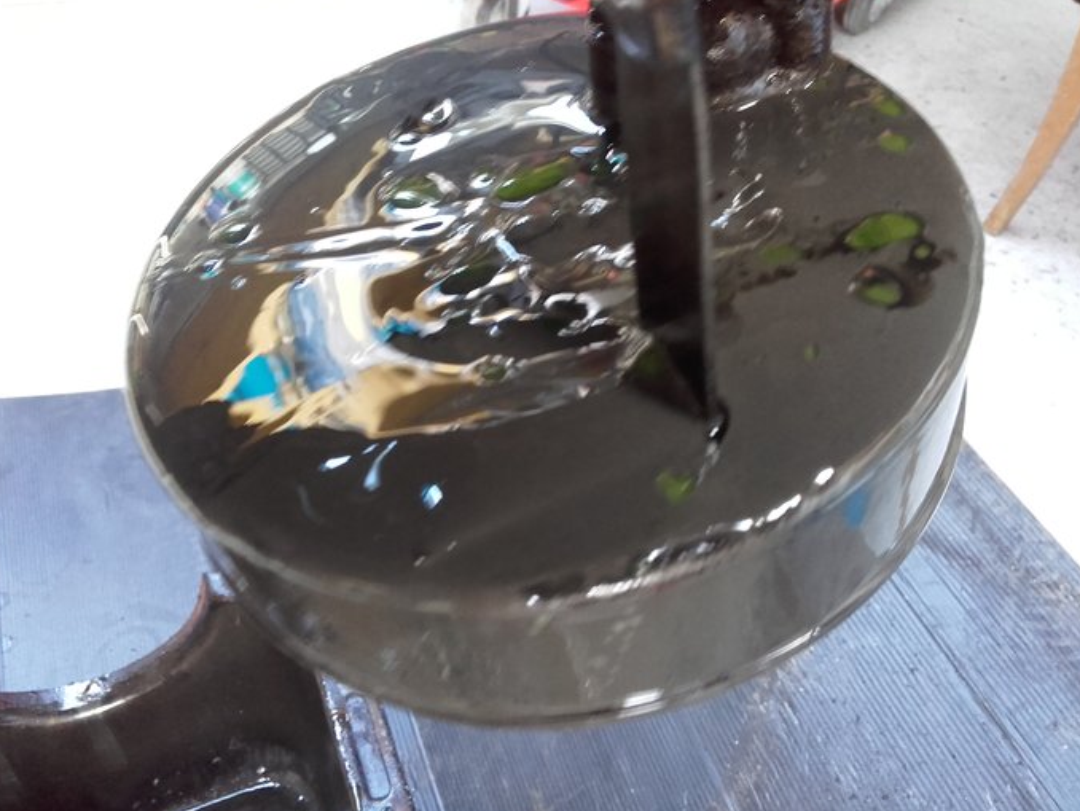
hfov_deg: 56.8
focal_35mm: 32
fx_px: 999
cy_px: 402
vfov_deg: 44.2
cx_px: 546
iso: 180
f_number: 2.2
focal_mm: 3.31
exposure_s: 1/8
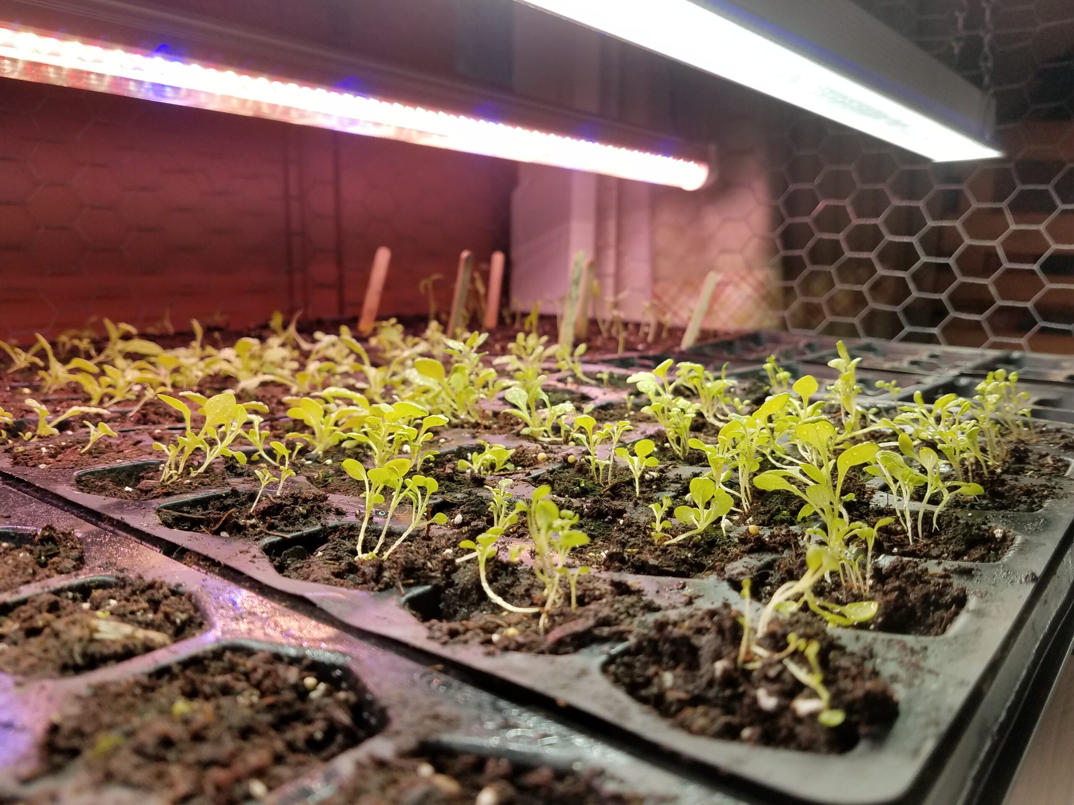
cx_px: 537
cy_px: 402
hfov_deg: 67.3
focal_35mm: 26
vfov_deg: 53.1
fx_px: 807
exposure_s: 1/276
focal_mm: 4.2
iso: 40
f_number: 1.7
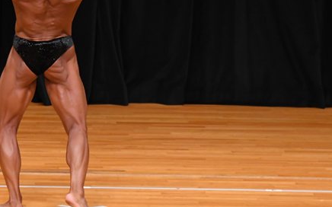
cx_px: 75
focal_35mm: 489
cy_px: 49
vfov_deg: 2.7
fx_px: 4422
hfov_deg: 4.3
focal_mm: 180
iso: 3200
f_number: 5.6
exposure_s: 1/400
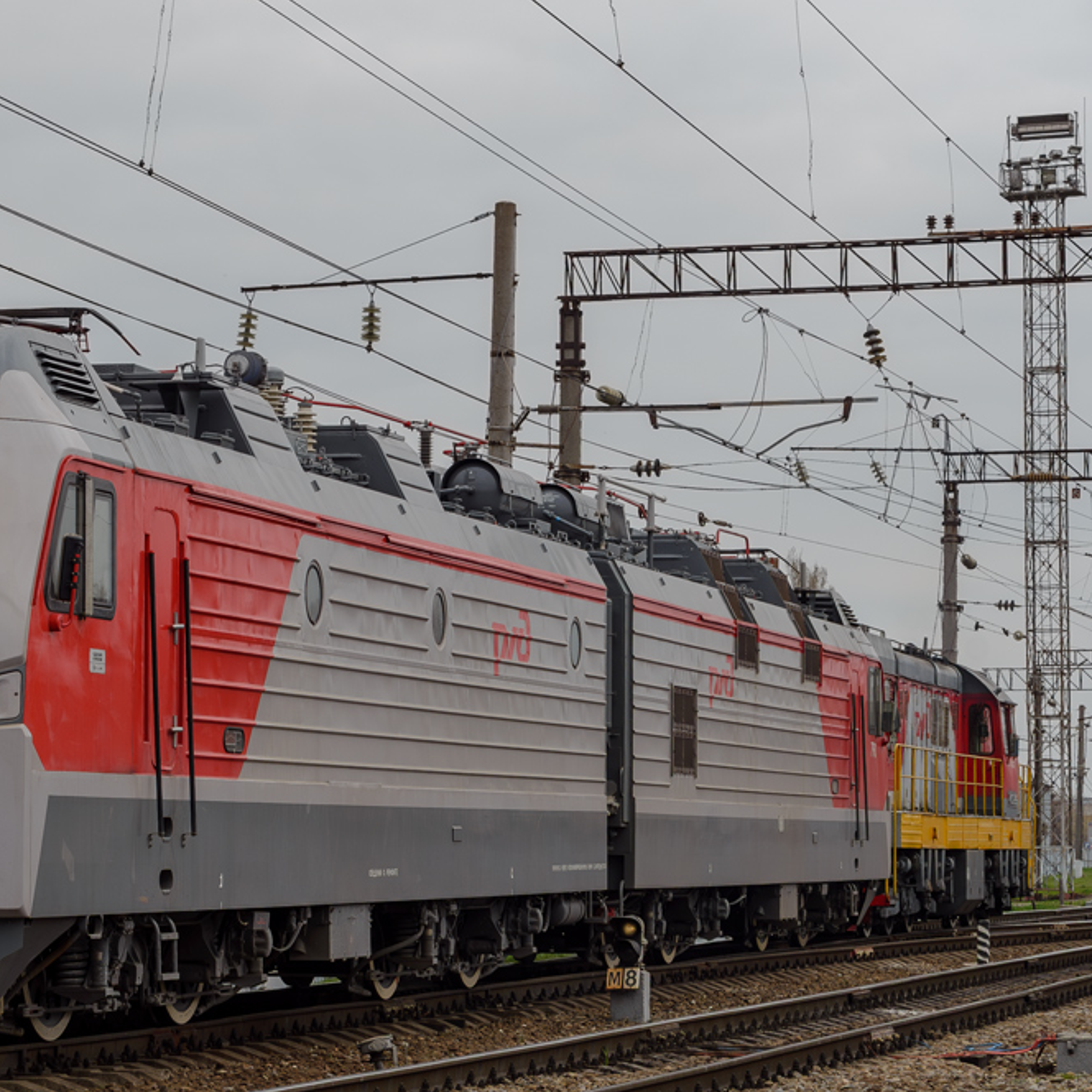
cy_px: 592
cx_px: 345
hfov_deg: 14.6
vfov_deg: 14.6
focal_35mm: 119
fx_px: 4247
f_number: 6.3
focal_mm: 62
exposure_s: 1/320
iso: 320
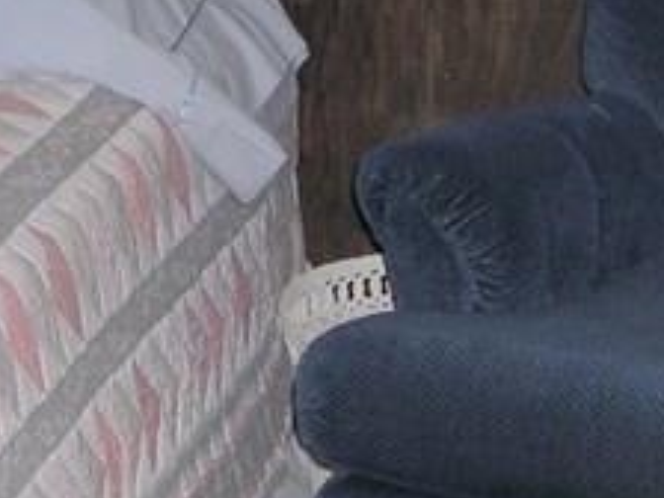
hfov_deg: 11.2
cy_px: -110
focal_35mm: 174
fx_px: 3338
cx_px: -30
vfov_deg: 8.4
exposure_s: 1/60
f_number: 2.8
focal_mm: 8
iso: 100
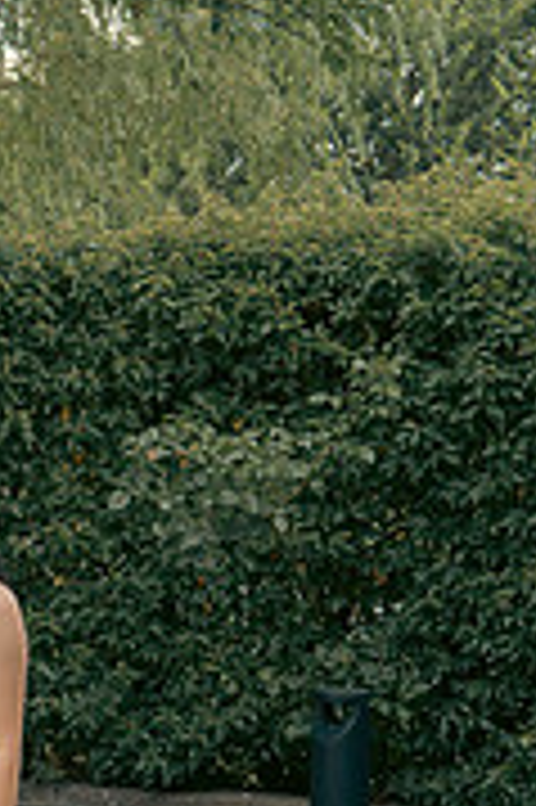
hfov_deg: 10.9
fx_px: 2618
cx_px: -441
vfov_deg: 17.5
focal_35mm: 117
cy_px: 525
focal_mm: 36
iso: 400
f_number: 5.6
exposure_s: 1/160
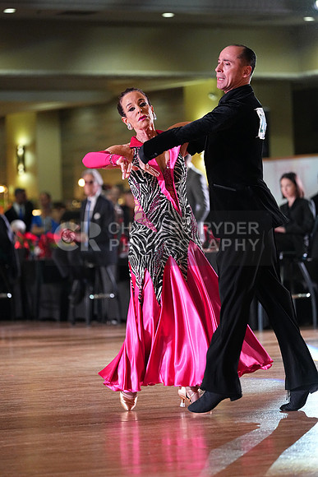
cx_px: 159
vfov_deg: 10.9
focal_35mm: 189
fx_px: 2503
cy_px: 238
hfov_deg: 7.3
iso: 6400
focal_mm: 189
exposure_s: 1/400
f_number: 4
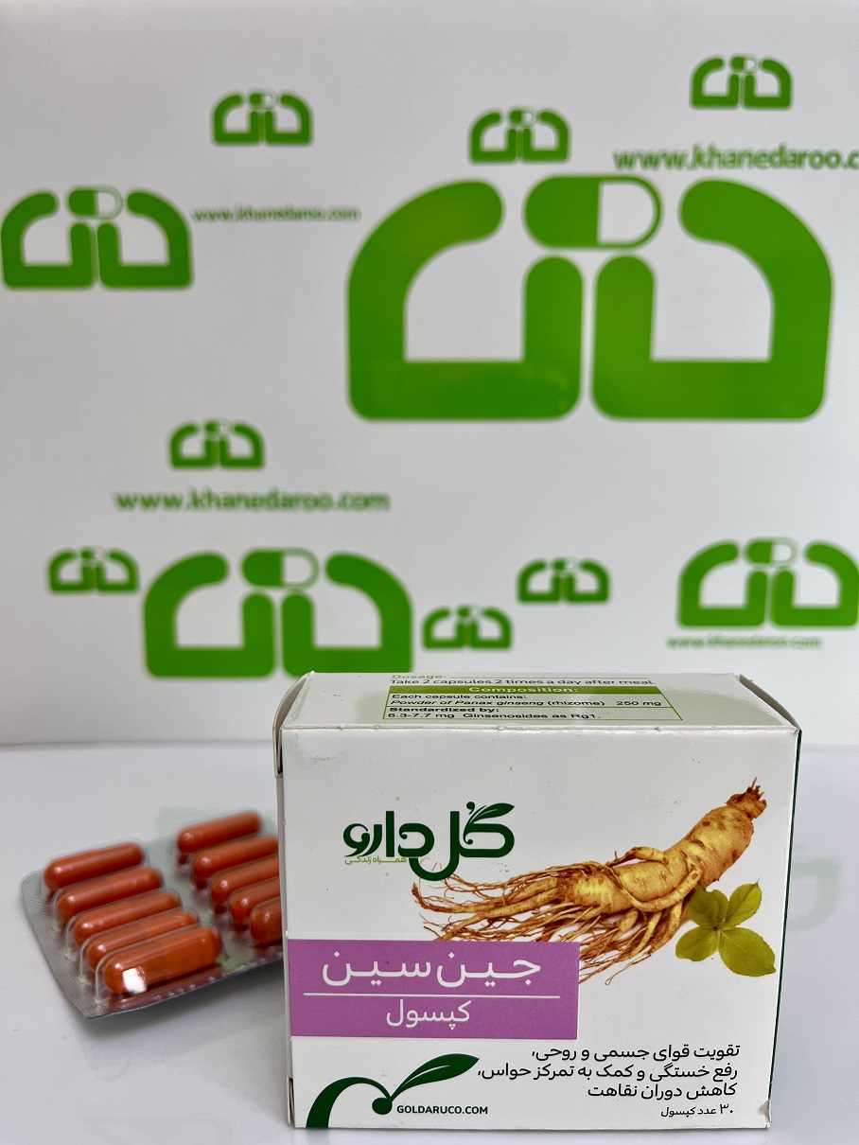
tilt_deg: -9.4
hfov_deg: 53.1
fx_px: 860
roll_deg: +0.3
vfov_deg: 67.3
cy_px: 572
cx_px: 430
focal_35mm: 26
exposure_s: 1/121
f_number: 1.6
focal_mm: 5.1
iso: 64
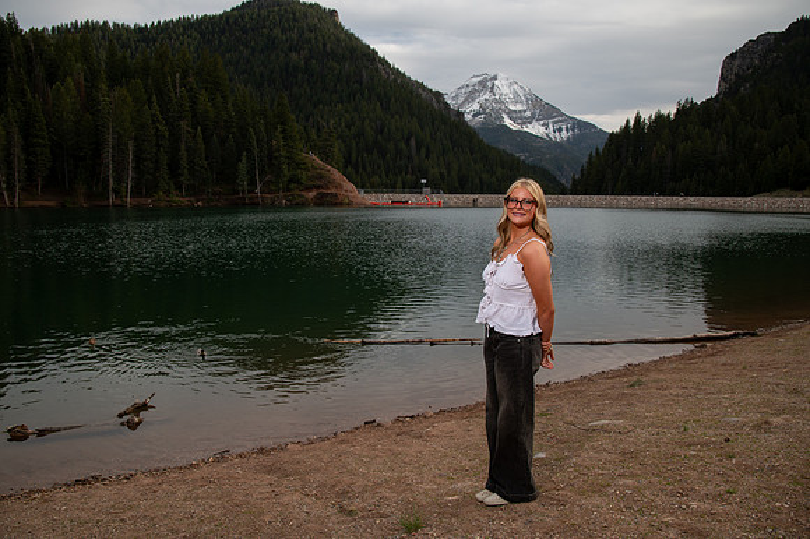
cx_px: 405
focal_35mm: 25
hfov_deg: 71.3
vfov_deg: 51.0
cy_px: 270
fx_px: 565
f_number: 6.3
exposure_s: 1/400
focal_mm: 24
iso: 200
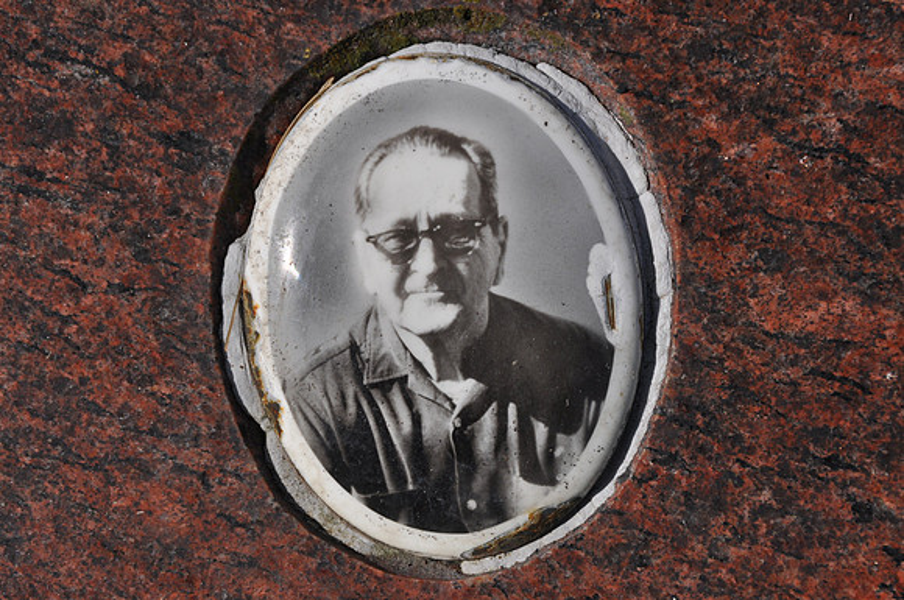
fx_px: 4514
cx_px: 452
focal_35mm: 180
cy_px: 300
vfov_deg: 7.6
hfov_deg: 11.4
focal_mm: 120
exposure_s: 1/1250
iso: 200
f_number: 9
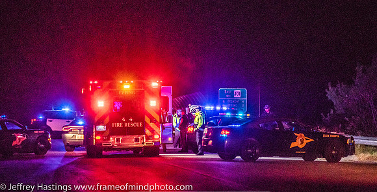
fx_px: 2013
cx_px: 183
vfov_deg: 5.5
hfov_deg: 10.7
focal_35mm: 206
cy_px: 103
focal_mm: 120
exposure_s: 1/500
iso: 2000
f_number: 4.8
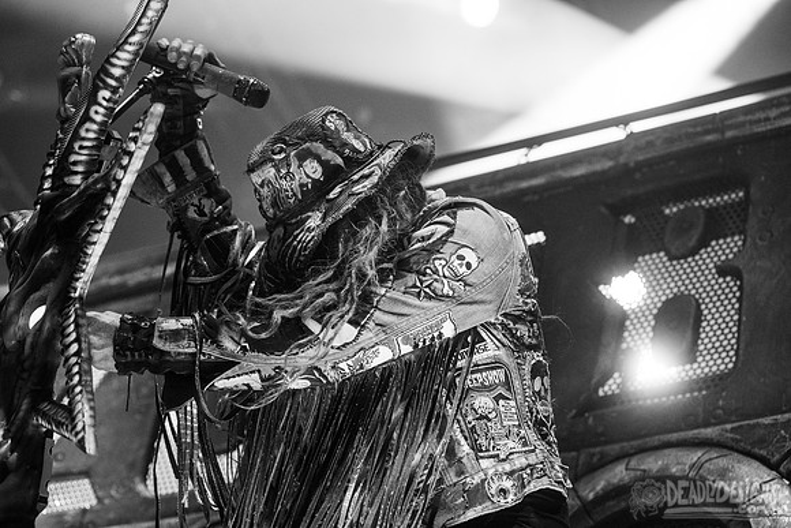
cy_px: 264
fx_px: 1890
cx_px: 396
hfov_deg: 23.6
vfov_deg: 15.9
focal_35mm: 86
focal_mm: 86
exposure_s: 1/500
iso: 3200
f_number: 4
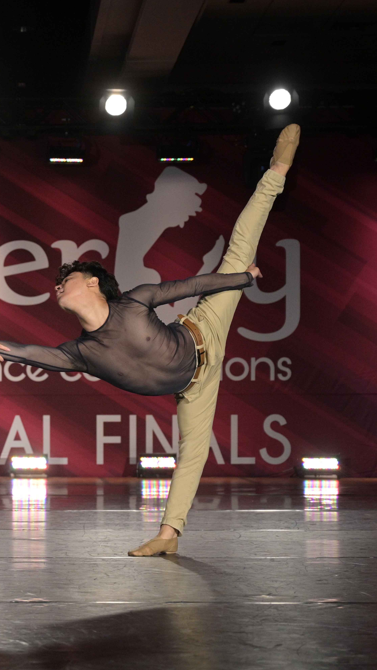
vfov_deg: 23.9
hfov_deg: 13.3
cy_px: 335
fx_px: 1582
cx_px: -29
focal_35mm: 89
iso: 3200
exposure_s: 1/800
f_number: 4
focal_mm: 56
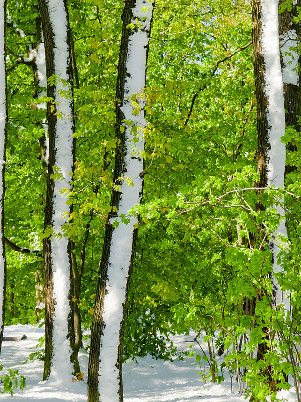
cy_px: 107
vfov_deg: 15.2
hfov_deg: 11.5
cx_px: 173
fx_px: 1496
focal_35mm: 129
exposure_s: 1/180
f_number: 7.1
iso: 100
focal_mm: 48
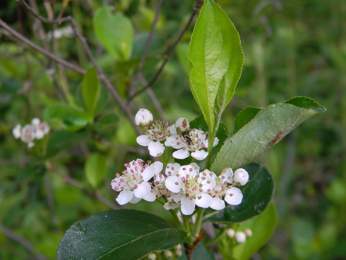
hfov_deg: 38.2
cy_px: 130
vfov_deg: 29.1
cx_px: 173
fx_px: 500
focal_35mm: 50
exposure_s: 1/40.7
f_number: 4.3
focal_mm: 12.2
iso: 80
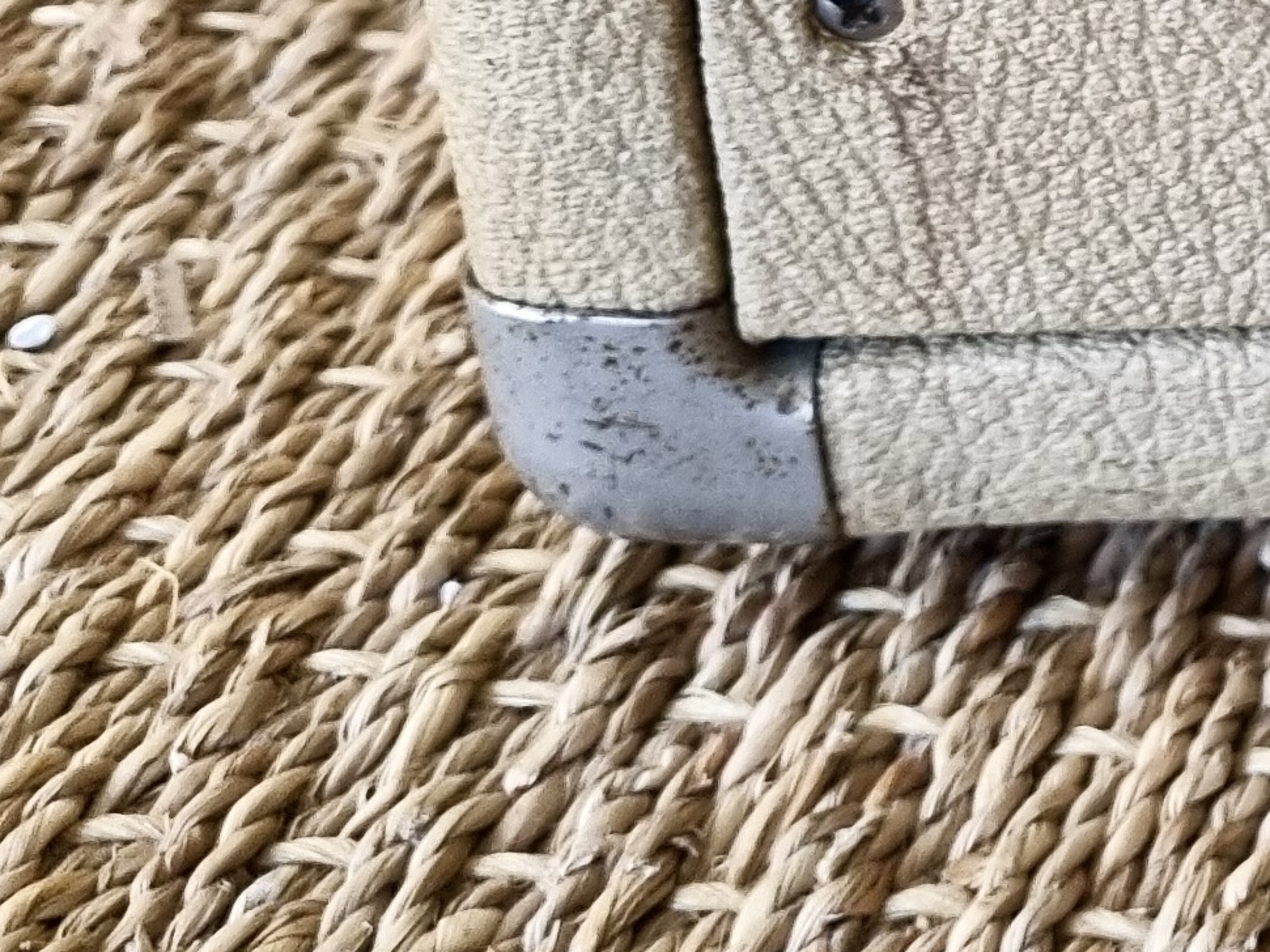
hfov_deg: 15.8
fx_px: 3962
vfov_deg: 13.0
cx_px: 2225
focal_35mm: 108
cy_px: -452
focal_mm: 5.4
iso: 500
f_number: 1.8
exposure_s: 1/40
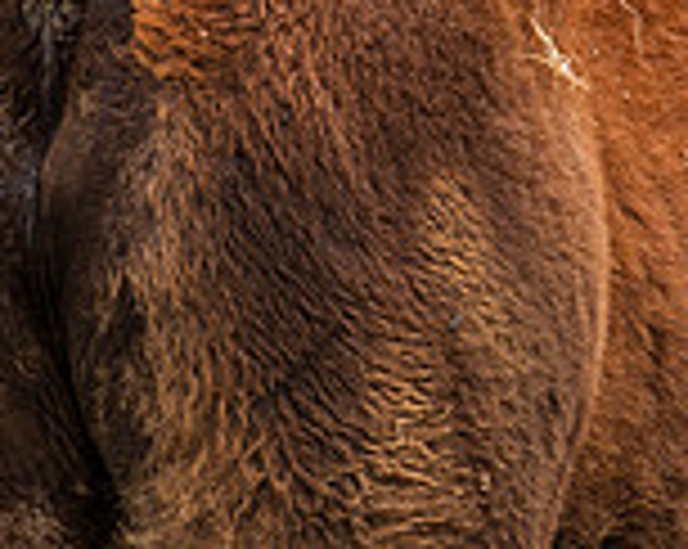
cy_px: 186
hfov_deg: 0.9
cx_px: 594
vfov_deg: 0.7
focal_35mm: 2069
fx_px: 42076
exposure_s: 1/160
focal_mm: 500
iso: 180
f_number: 7.1
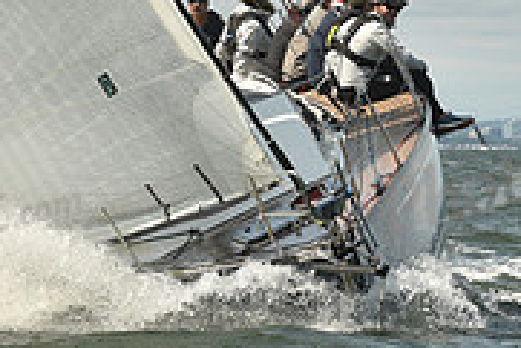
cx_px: 233
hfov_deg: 6.4
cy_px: 53
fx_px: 4635
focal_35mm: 320
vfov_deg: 4.3
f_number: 9
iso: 250
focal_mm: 100
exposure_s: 1/800
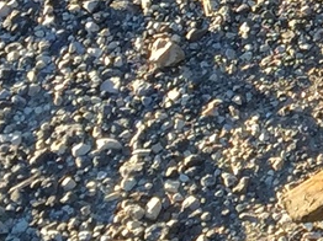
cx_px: 918
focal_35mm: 227
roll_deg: +1.7
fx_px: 2116
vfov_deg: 6.4
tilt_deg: -44.0
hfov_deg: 7.7
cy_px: -123
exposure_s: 1/243
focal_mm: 4.15
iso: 32
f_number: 2.2
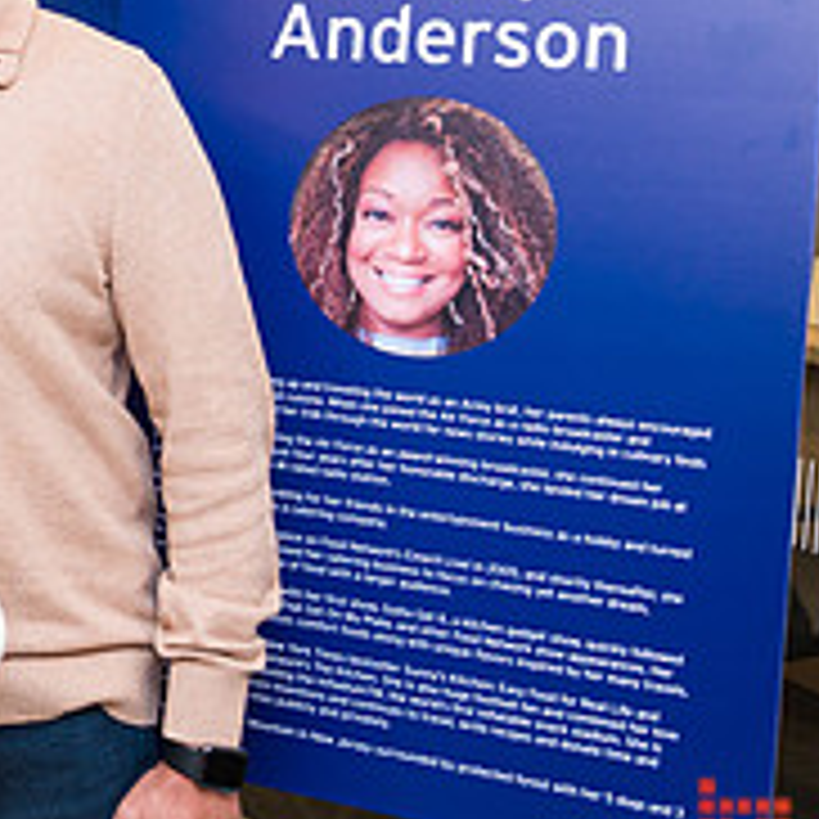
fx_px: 2034
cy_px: 144
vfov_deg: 22.4
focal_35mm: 76
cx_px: -288
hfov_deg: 20.5
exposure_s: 1/160
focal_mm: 28
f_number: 3.2
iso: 400
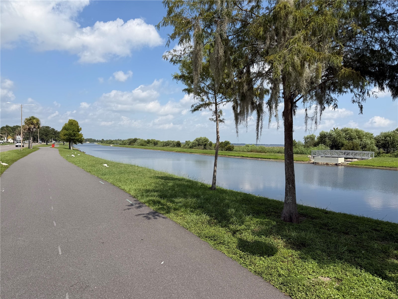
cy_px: 150
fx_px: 276
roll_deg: +0.3
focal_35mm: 24
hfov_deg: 71.6
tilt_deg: +0.8
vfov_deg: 56.8
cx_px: 199
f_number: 1.78
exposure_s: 1/6711
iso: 80
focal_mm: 6.76
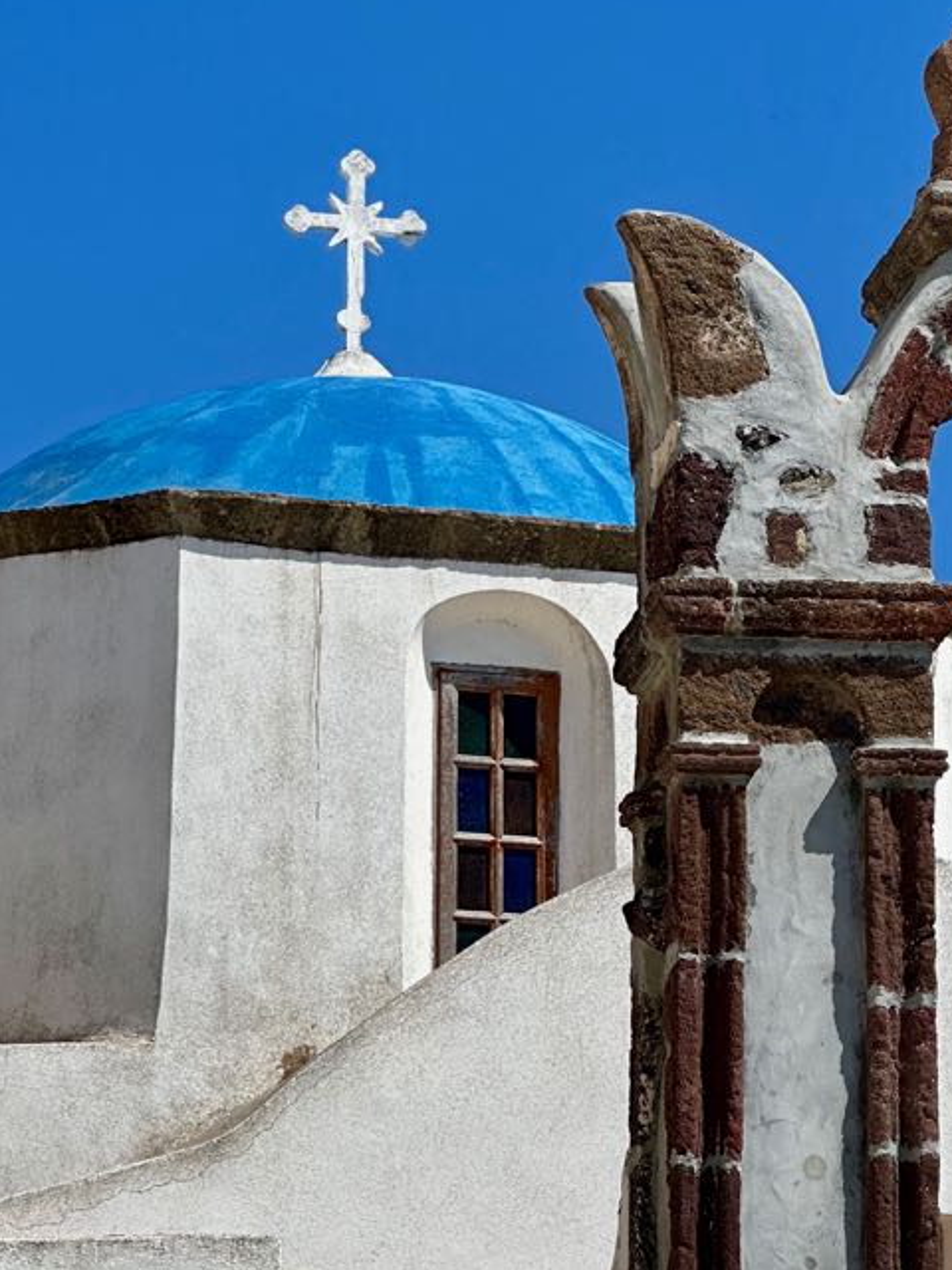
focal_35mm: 154
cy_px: 389
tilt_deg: +15.1
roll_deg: -0.1
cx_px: 758
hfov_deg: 9.6
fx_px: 5647
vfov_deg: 12.8
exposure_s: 1/1340
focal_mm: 9
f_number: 2.8
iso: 32
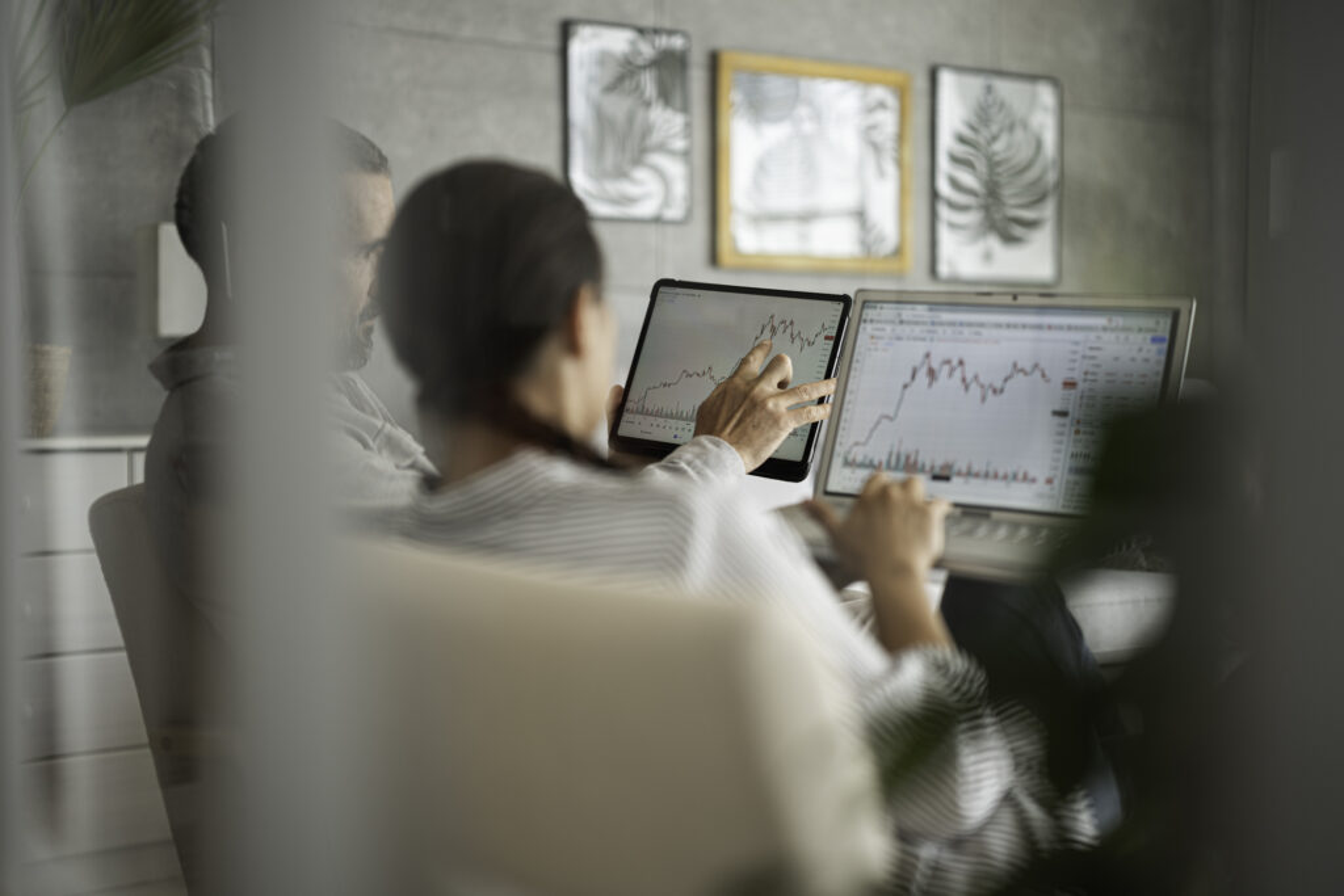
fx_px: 1867
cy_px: 448
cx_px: 672
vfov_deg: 27.0
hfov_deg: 39.6
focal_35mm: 50
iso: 100
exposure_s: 1/160
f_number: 1.2
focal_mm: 50
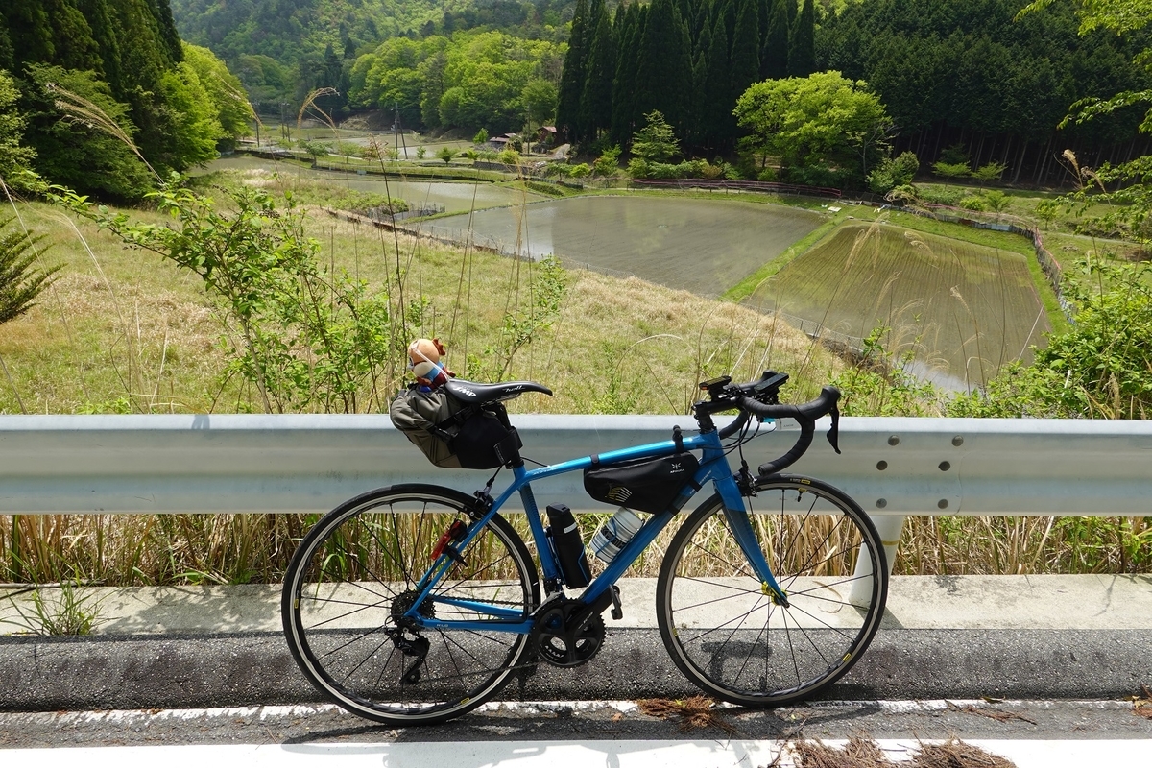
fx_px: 768
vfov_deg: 53.1
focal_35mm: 24
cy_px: 384
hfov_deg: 73.7
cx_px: 576
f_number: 5.6
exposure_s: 1/320
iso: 100
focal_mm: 9
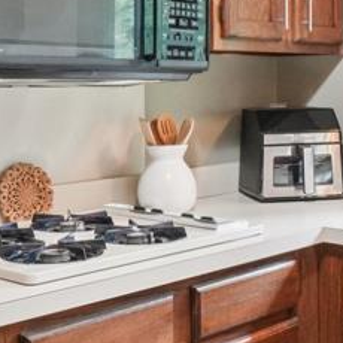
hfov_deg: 25.3
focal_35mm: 68
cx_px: 210
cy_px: 92
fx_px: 762
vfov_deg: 25.1
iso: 3200
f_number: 8
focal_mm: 12
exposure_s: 1/30
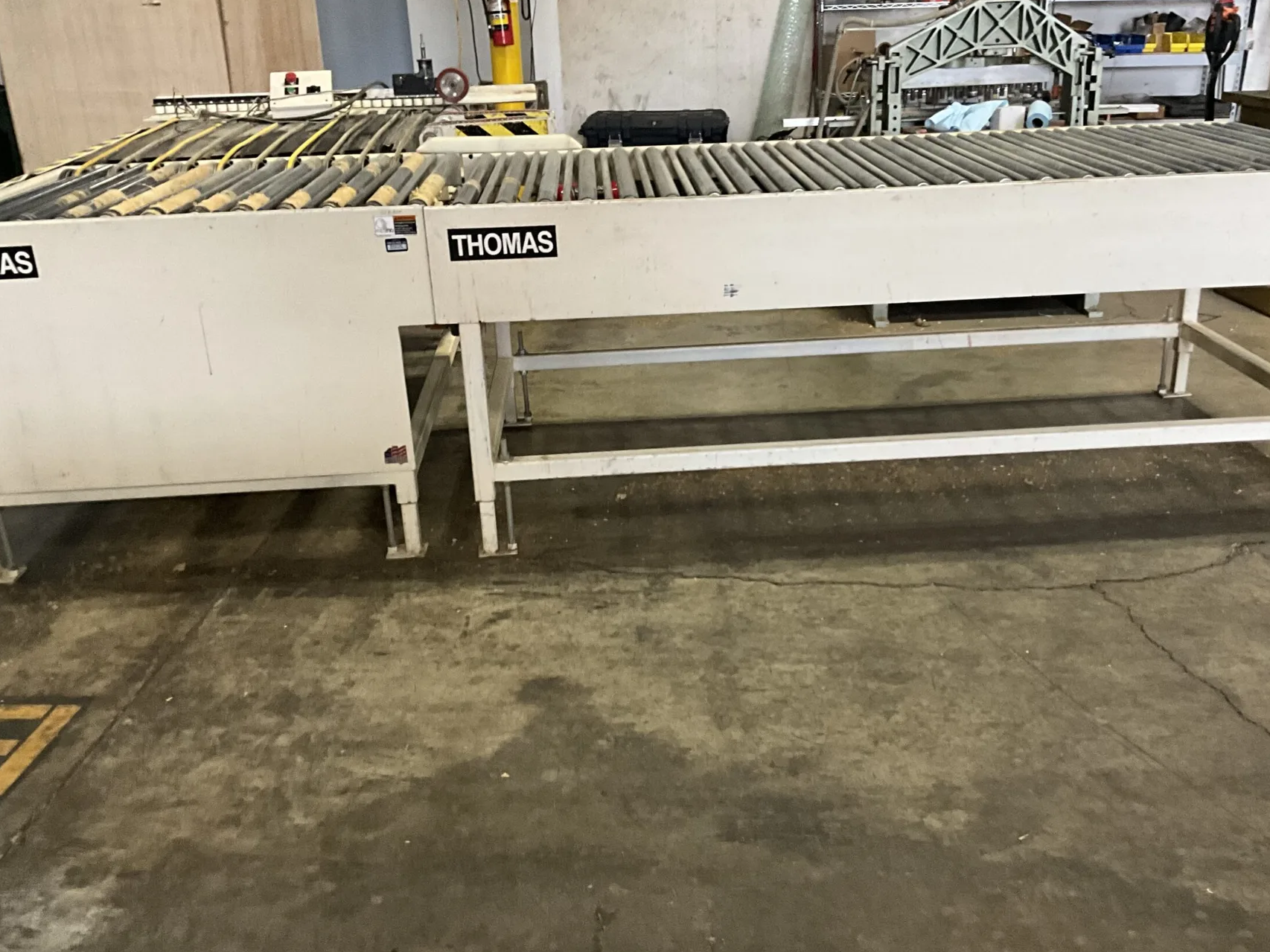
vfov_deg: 41.8
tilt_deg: -22.4
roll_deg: +1.7
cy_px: 473
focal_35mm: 34
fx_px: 1247
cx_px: 683
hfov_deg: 53.9
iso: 250
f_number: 1.8
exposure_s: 1/60
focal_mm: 3
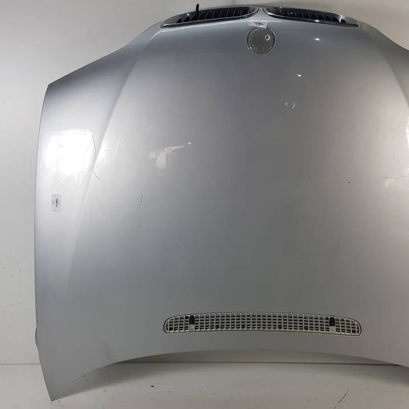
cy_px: 205
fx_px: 414
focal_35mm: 31
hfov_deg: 51.8
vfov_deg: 52.5
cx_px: 264
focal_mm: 4.2
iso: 40
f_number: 1.7
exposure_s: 1/137
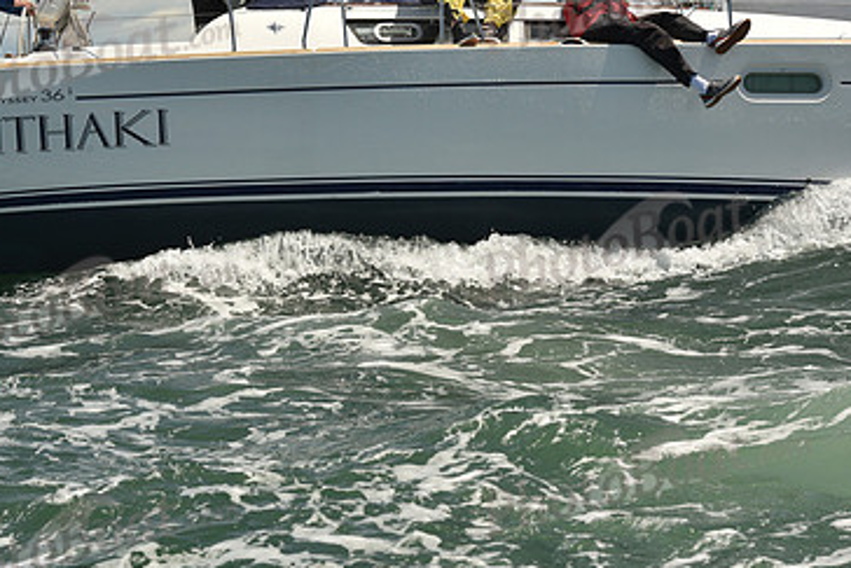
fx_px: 3689
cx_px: 362
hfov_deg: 13.2
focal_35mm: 156
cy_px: 151
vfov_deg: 8.8
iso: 320
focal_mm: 98
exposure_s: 1/800
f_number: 13
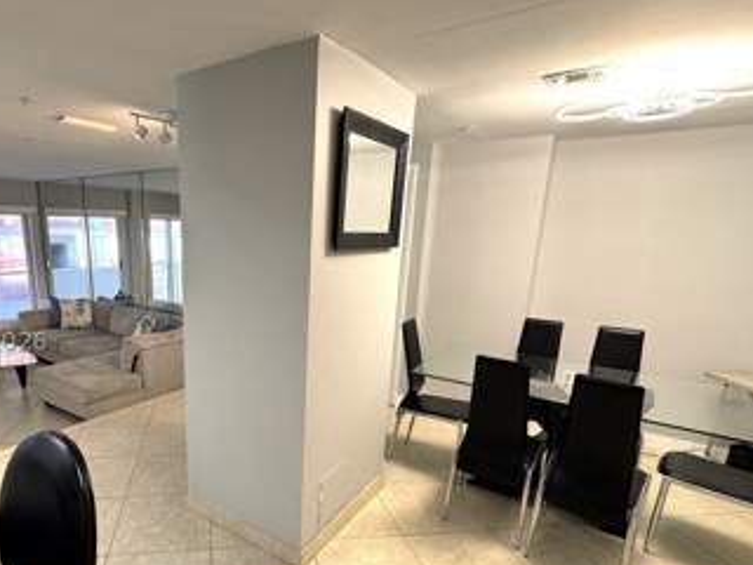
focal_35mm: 21
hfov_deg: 77.0
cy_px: 341
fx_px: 457
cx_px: 264
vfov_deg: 62.8
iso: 125
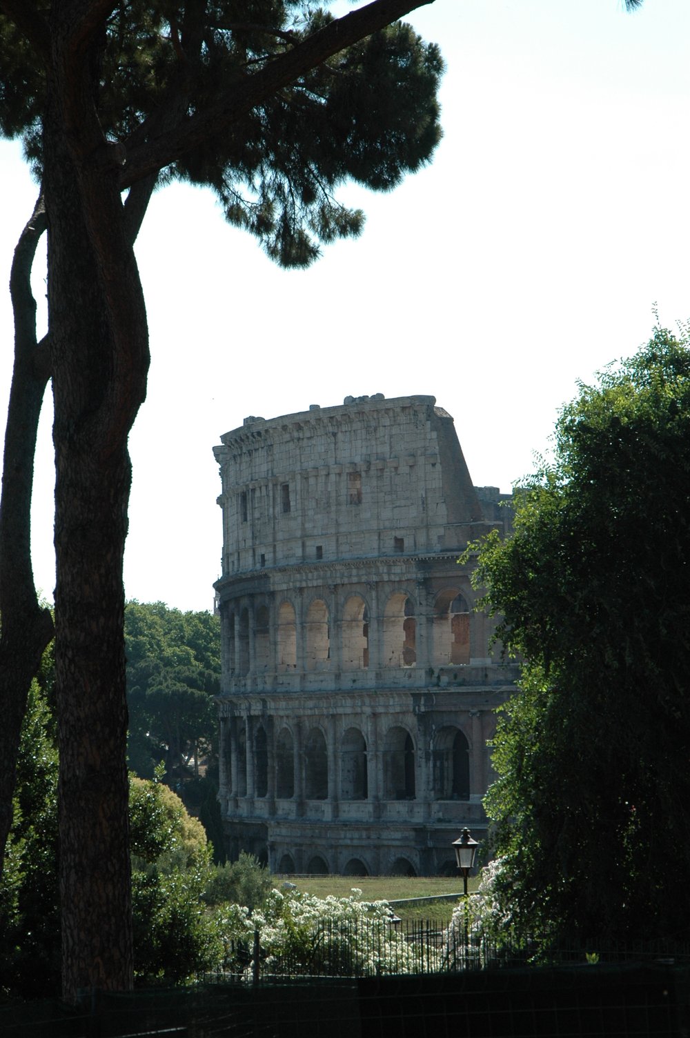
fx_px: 3544
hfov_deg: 11.1
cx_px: 345
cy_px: 519
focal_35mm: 123
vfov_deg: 16.7
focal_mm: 82
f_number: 8
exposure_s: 1/500
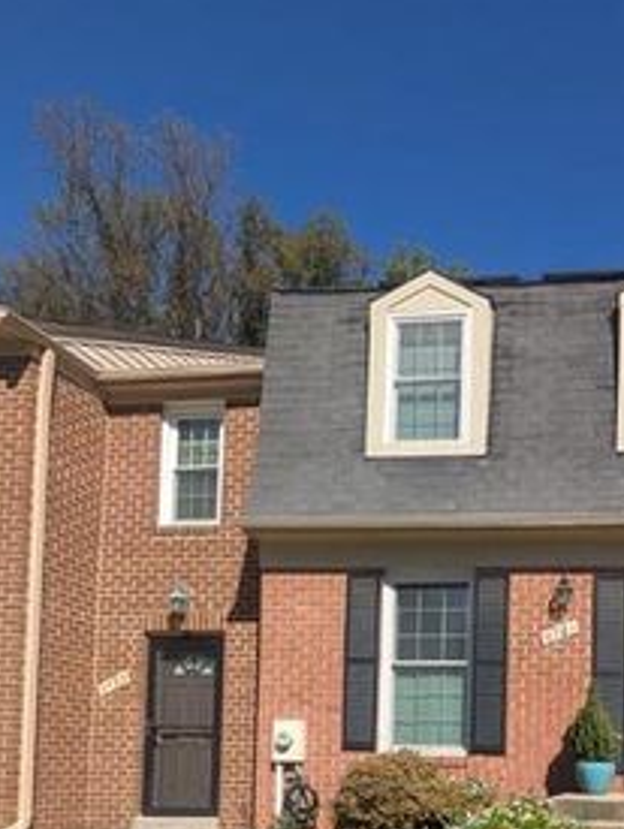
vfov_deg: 54.1
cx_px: 579
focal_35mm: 29
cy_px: 739
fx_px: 695
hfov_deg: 43.5
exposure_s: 1/3247
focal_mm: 2.02
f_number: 1.7
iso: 48
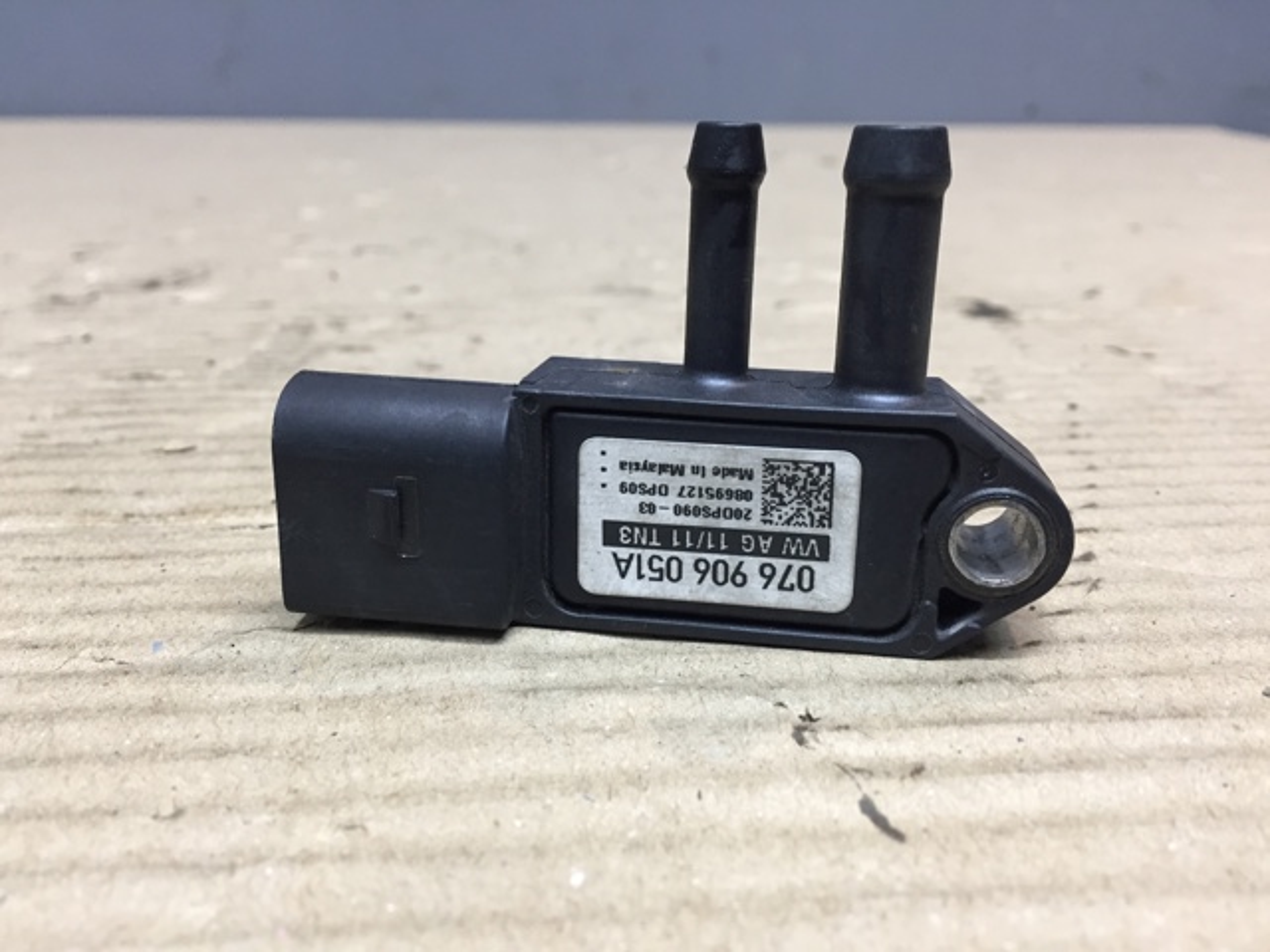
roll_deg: -0.9
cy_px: 476
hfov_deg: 61.7
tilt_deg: -20.8
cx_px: 635
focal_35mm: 29
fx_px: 1064
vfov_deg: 48.2
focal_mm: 4.15
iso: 64
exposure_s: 1/33
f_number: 2.2
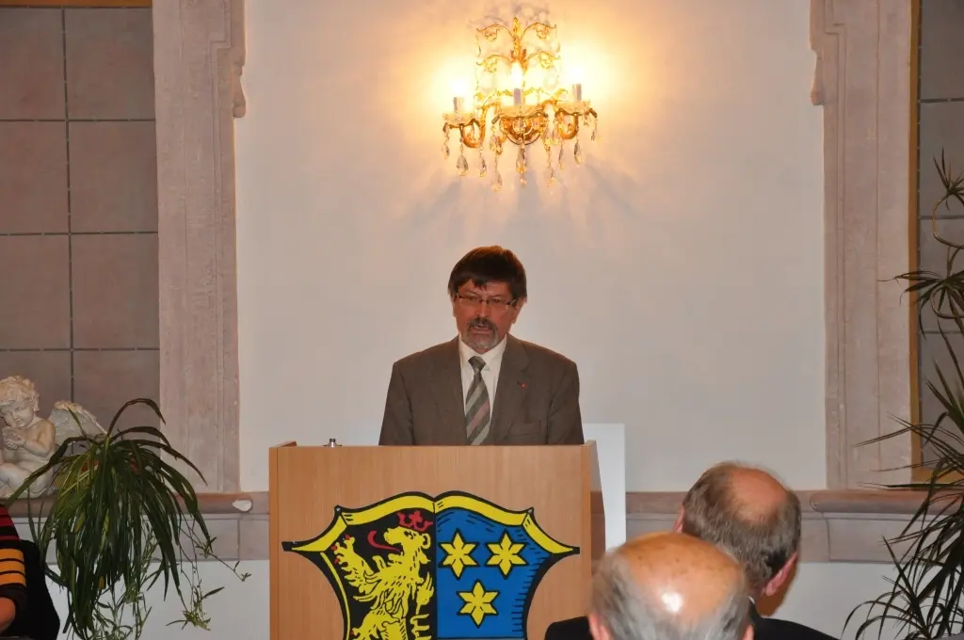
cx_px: 482
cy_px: 320
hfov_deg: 26.0
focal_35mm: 78
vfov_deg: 17.4
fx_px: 2086
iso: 800
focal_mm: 52
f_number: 5
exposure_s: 1/60
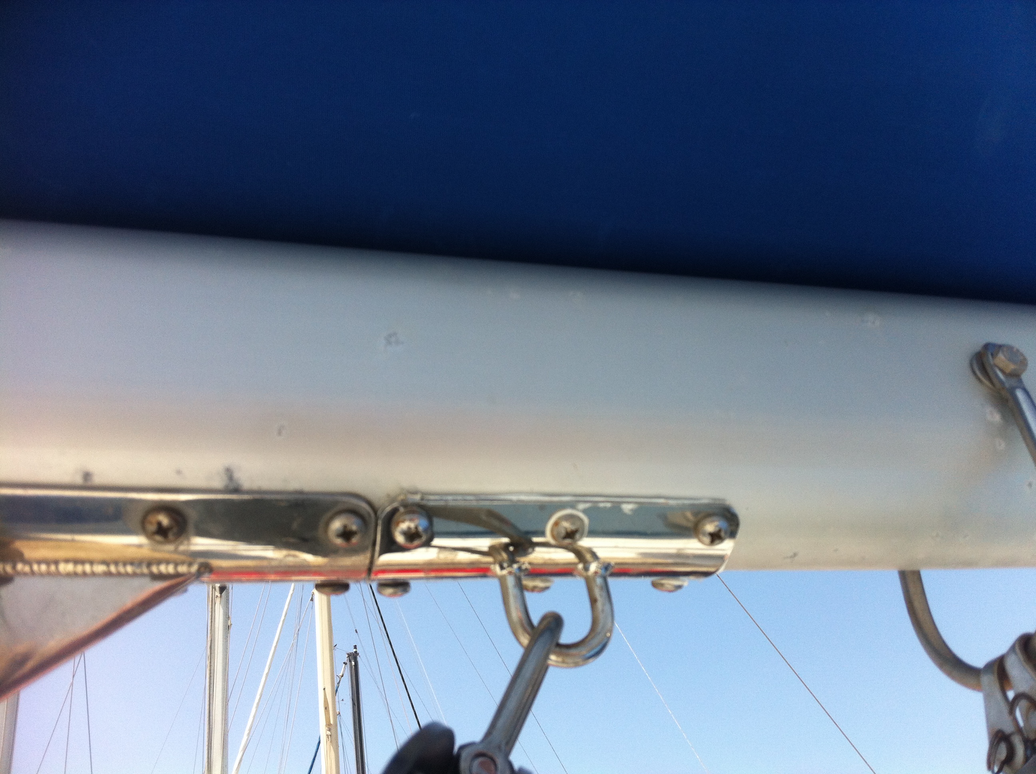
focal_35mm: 35
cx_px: 518
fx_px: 1046
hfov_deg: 52.7
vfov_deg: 40.6
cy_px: 387
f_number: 2.8
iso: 80
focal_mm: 3.85
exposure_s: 1/773
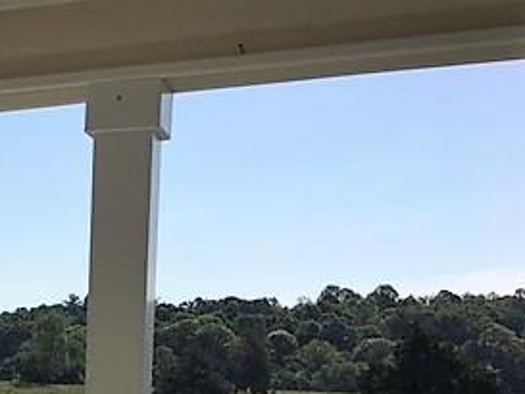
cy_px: 459
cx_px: -88
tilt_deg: -4.4
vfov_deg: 20.4
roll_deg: -0.6
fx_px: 1032
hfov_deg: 25.8
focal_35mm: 68
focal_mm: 4.15
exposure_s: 1/3344
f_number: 2.2
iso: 25
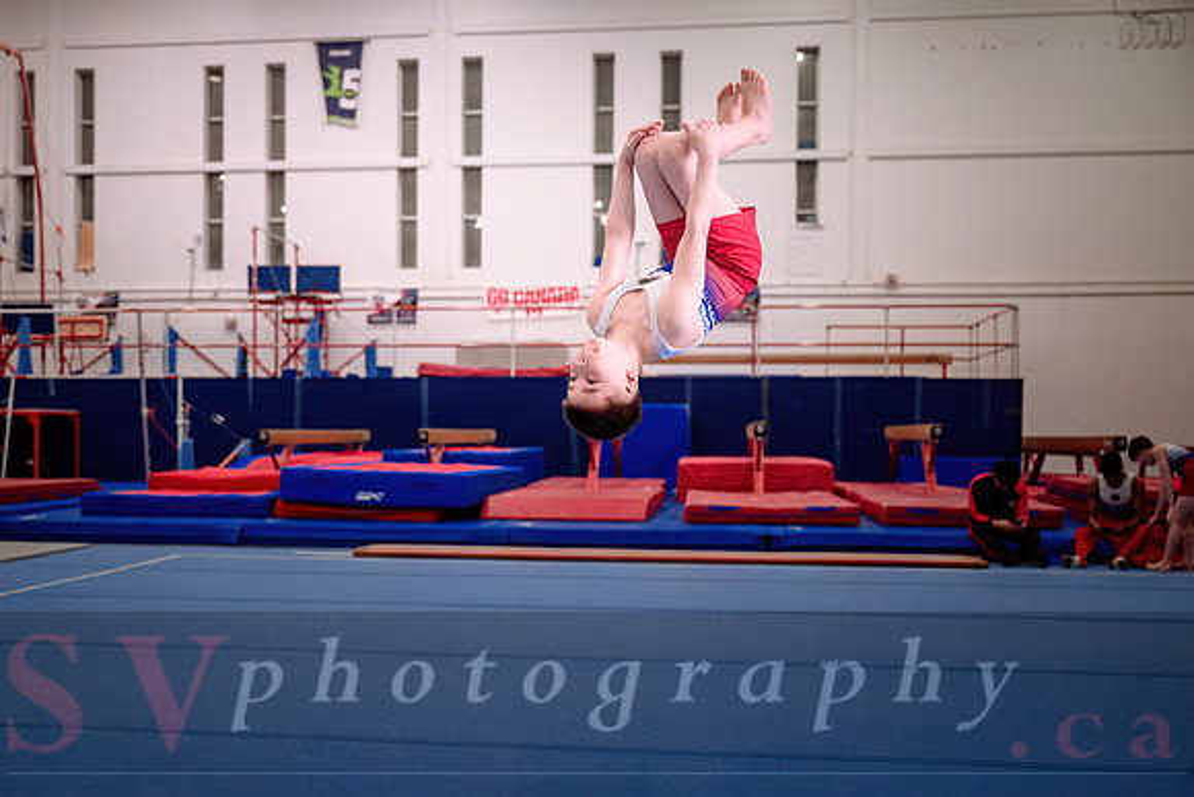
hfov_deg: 42.2
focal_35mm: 46
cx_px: 480
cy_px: 463
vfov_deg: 29.0
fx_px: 1539
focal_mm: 38
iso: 1600
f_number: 2.8
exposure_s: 1/1000
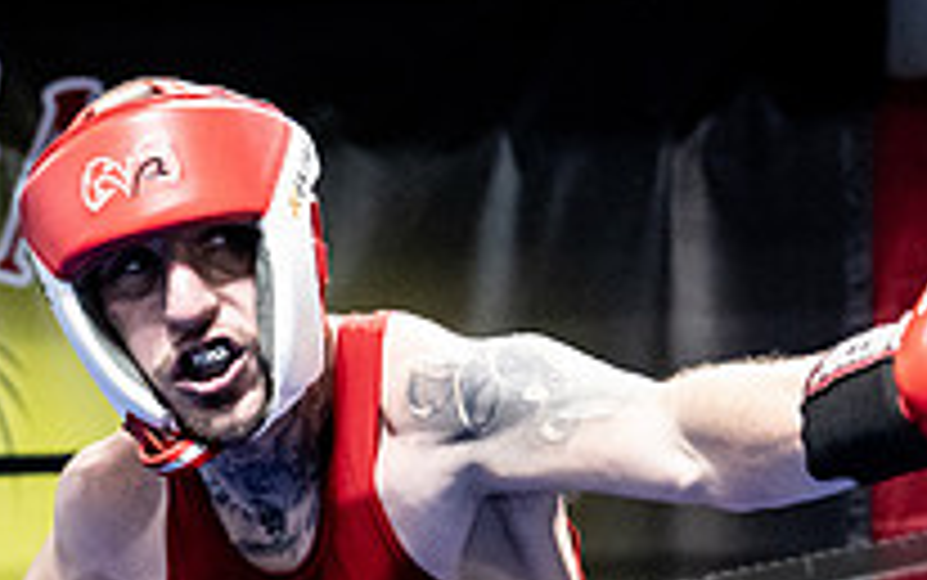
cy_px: 892
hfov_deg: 12.6
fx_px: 4196
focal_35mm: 166
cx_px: 339
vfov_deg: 7.8
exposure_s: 1/1000
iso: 8000
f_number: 2.8
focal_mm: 48
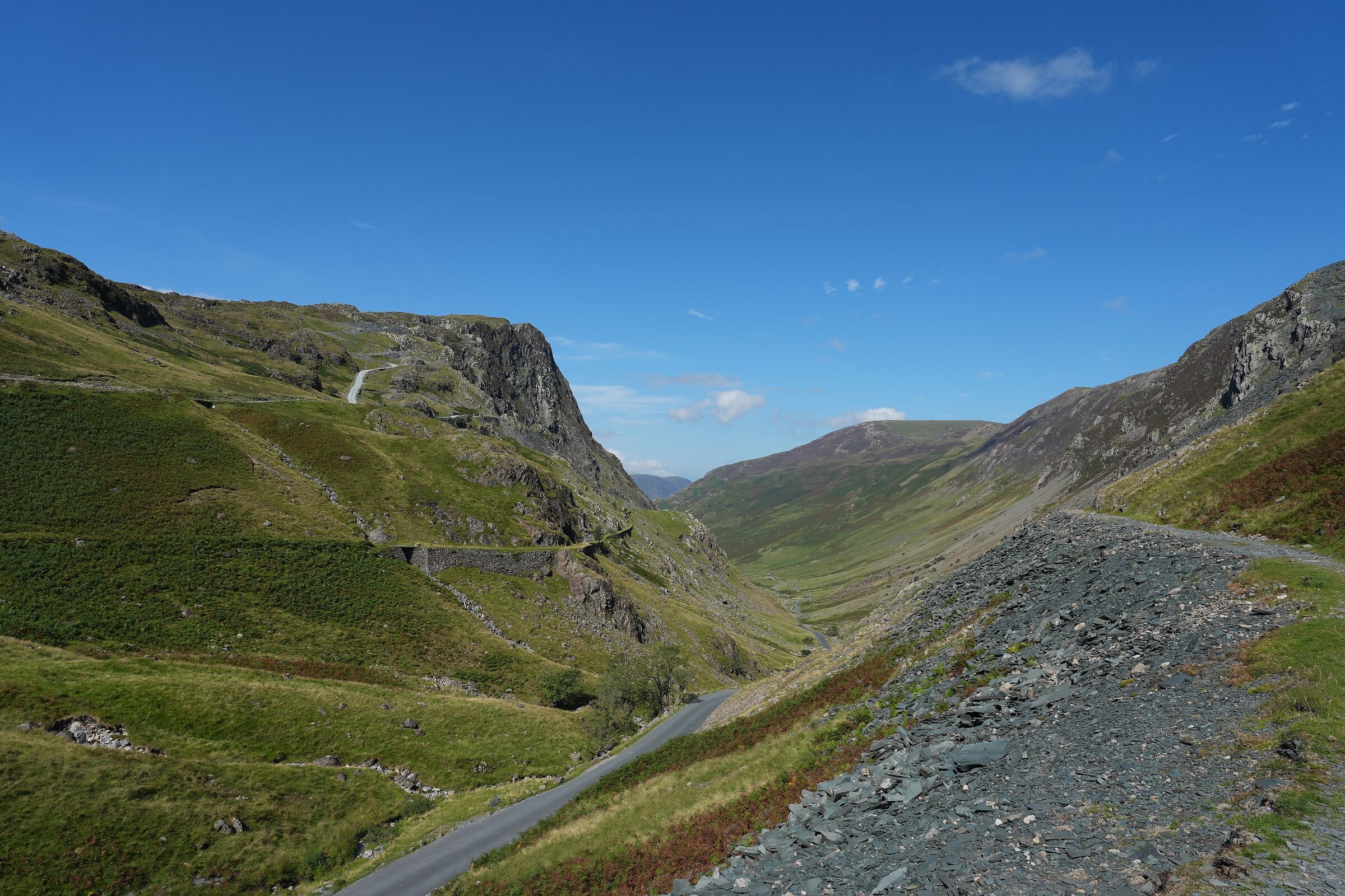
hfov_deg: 84.0
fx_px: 747
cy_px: 448
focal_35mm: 20
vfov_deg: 61.9
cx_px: 672
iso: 100
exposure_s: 1/640
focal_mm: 20
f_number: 5.6
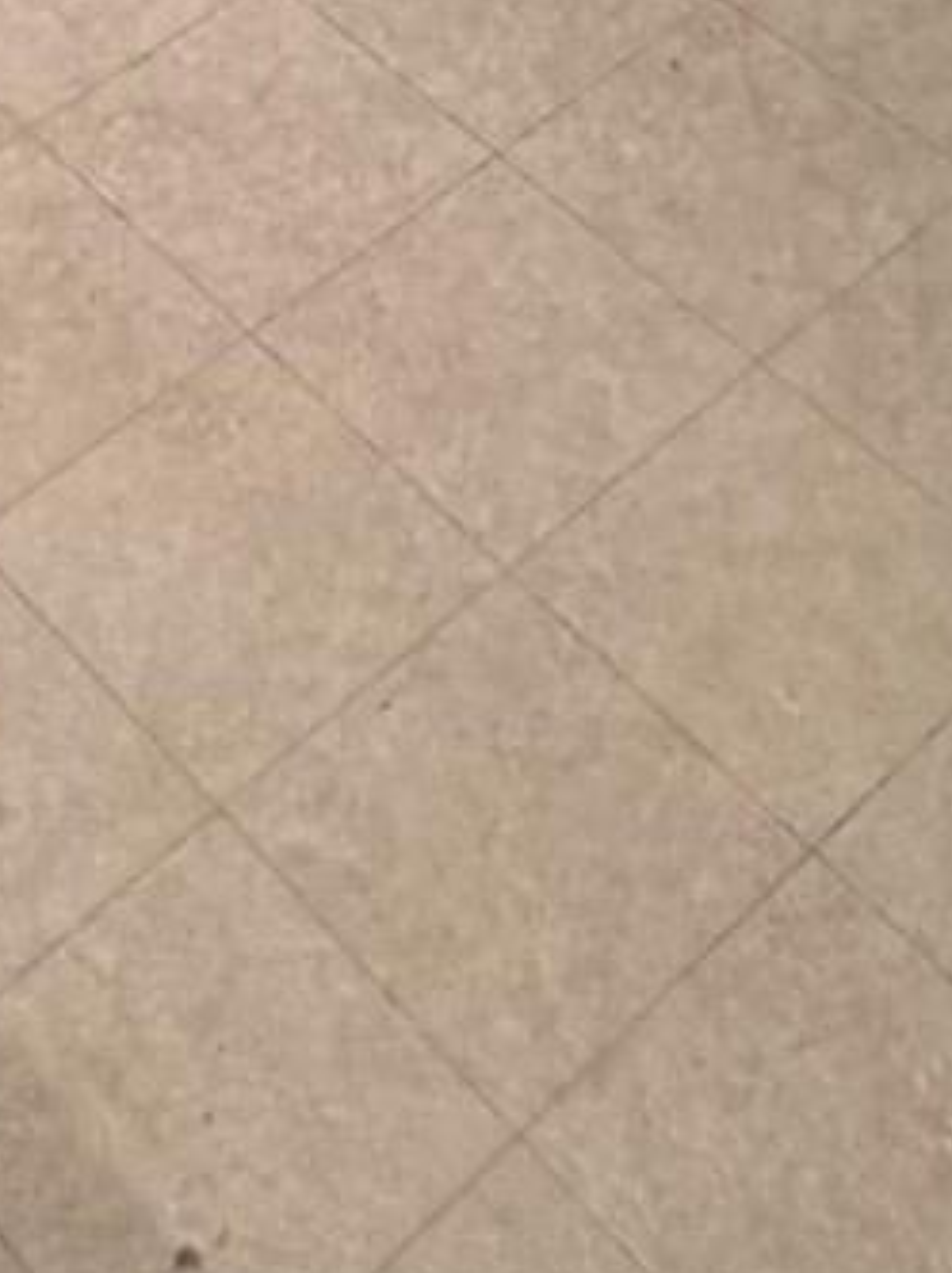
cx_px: 65
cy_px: -1854
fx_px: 3564
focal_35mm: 97
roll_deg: +0.7
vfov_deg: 13.8
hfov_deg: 15.0
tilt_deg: -10.9
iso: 250
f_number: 2.2
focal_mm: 2.22
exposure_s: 1/60
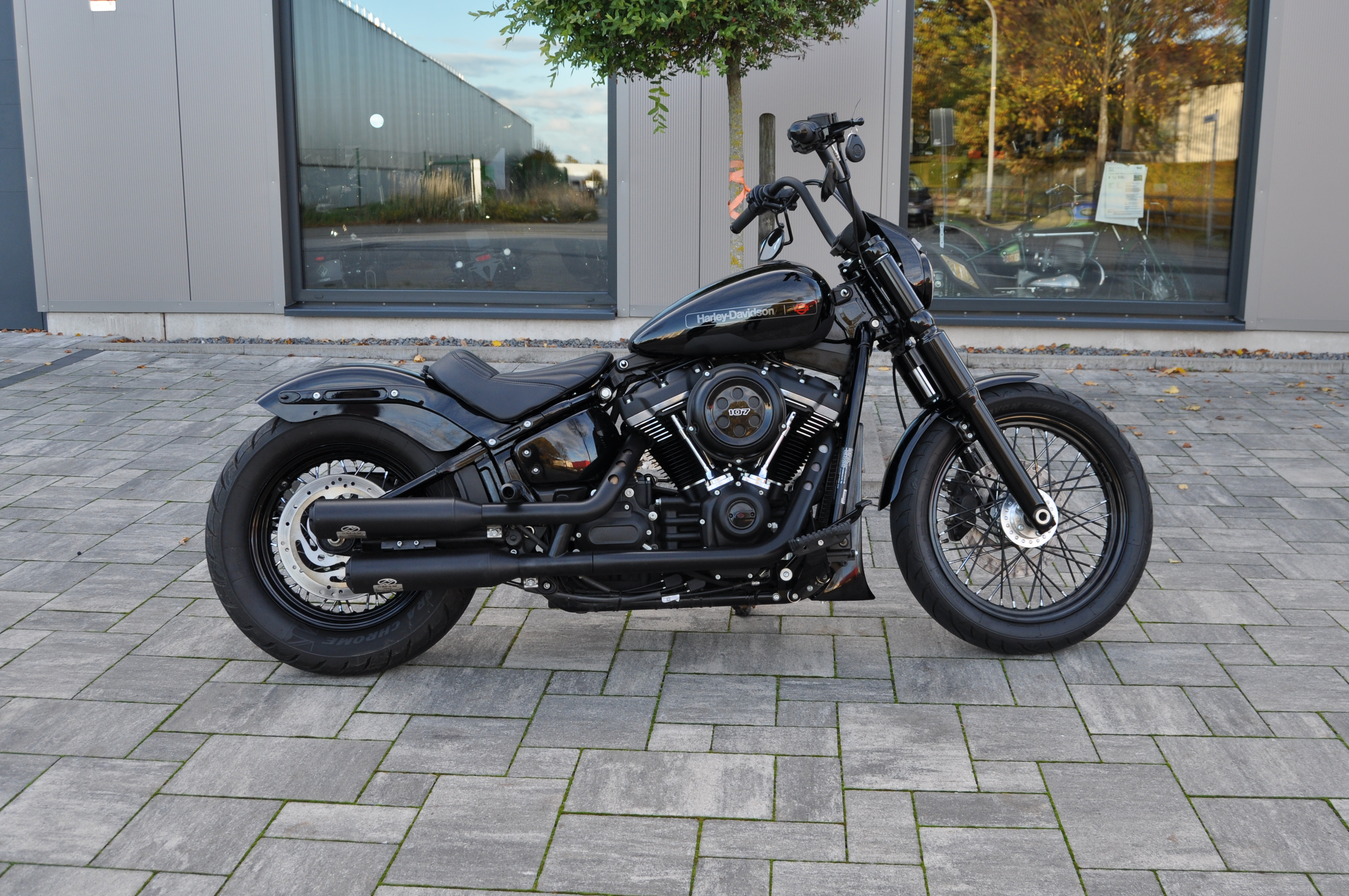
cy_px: 446
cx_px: 693
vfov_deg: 38.8
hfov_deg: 55.8
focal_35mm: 34
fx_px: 1272
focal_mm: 20
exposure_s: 1/125
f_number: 5.6
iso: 250
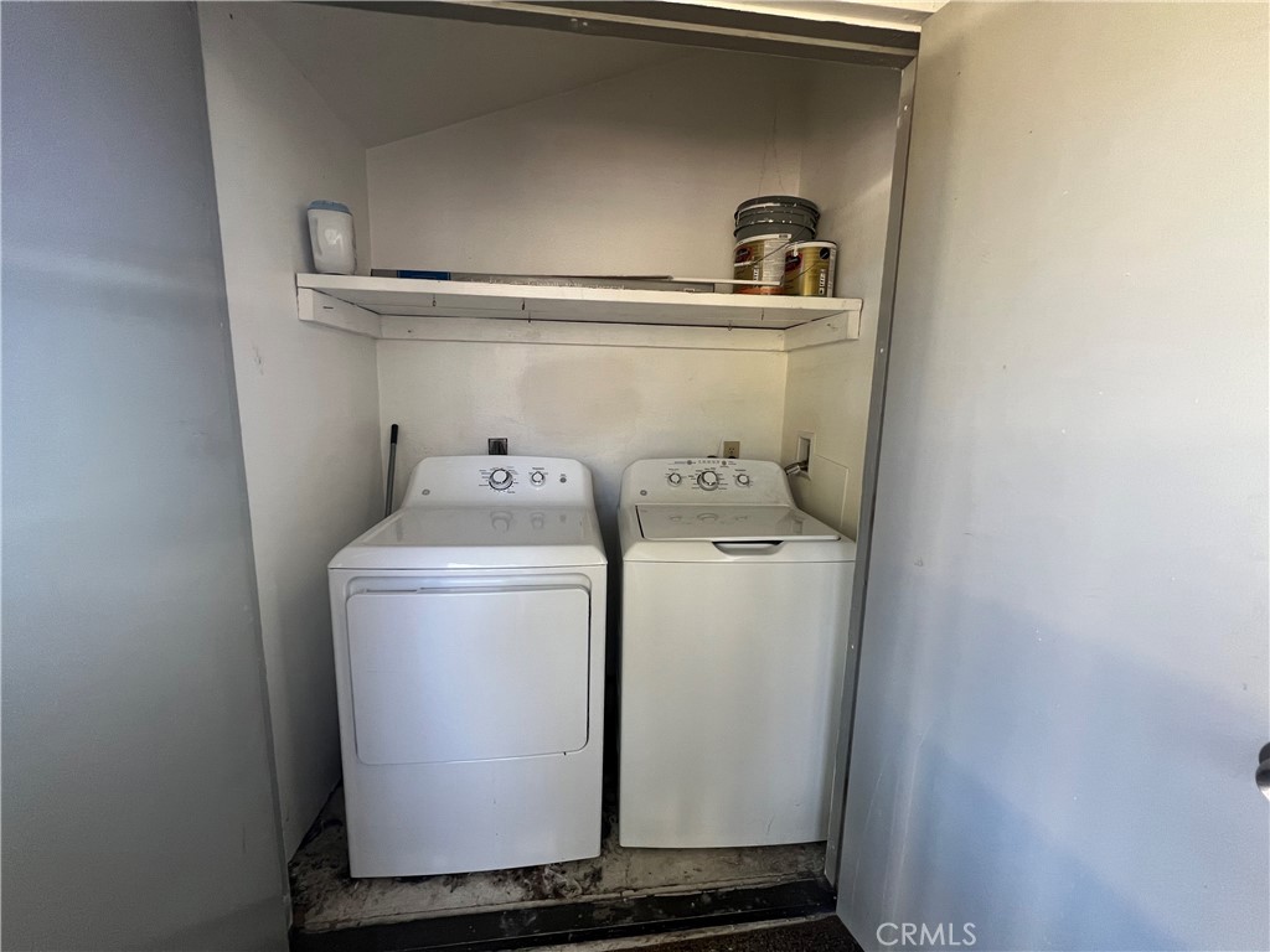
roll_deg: -0.2
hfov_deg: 106.2
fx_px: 477
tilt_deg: -9.1
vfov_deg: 89.9
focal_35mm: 13
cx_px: 635
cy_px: 476
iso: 160
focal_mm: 1.57
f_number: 1.8
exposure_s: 1/99
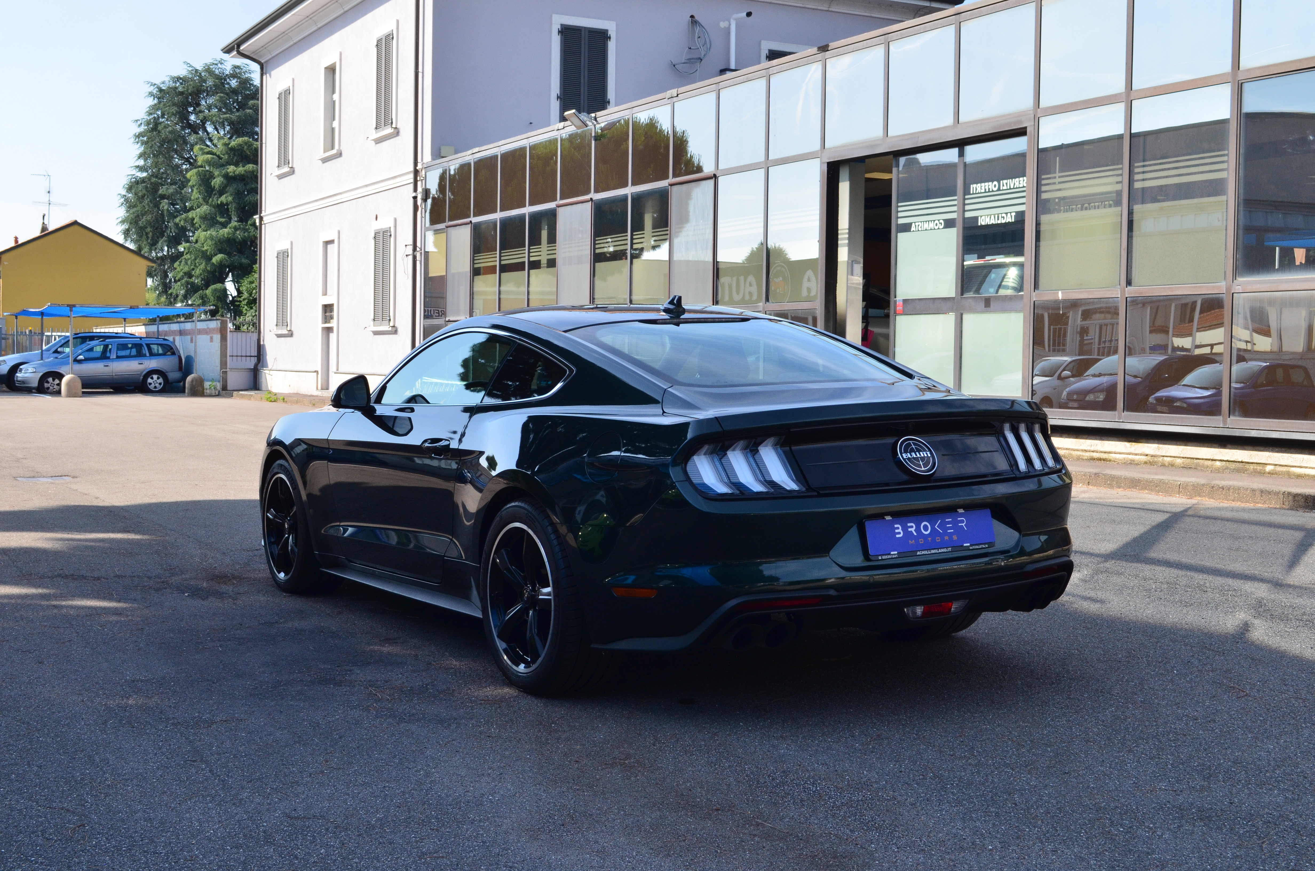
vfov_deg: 29.7
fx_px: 1640
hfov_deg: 43.7
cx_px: 658
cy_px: 436
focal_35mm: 45
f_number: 10
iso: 400
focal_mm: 30
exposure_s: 1/250
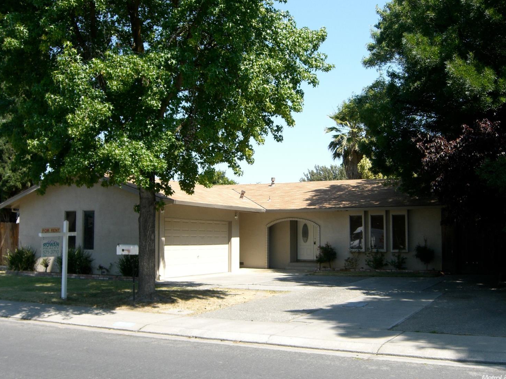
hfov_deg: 47.9
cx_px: 256
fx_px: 570
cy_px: 187
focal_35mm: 39
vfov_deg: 36.8
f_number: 4
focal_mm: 7.9
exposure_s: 1/400
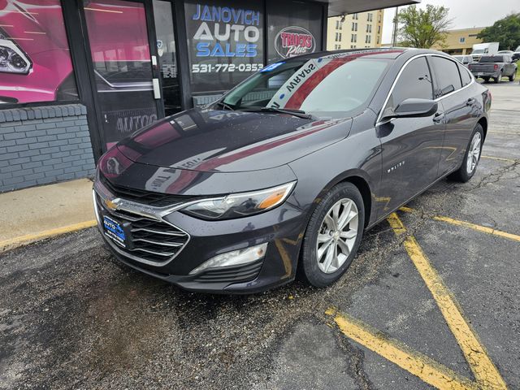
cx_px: 260
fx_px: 346
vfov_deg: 58.9
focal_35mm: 23
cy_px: 195
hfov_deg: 73.9
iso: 10
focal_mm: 6.3
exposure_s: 1/269
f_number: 1.7
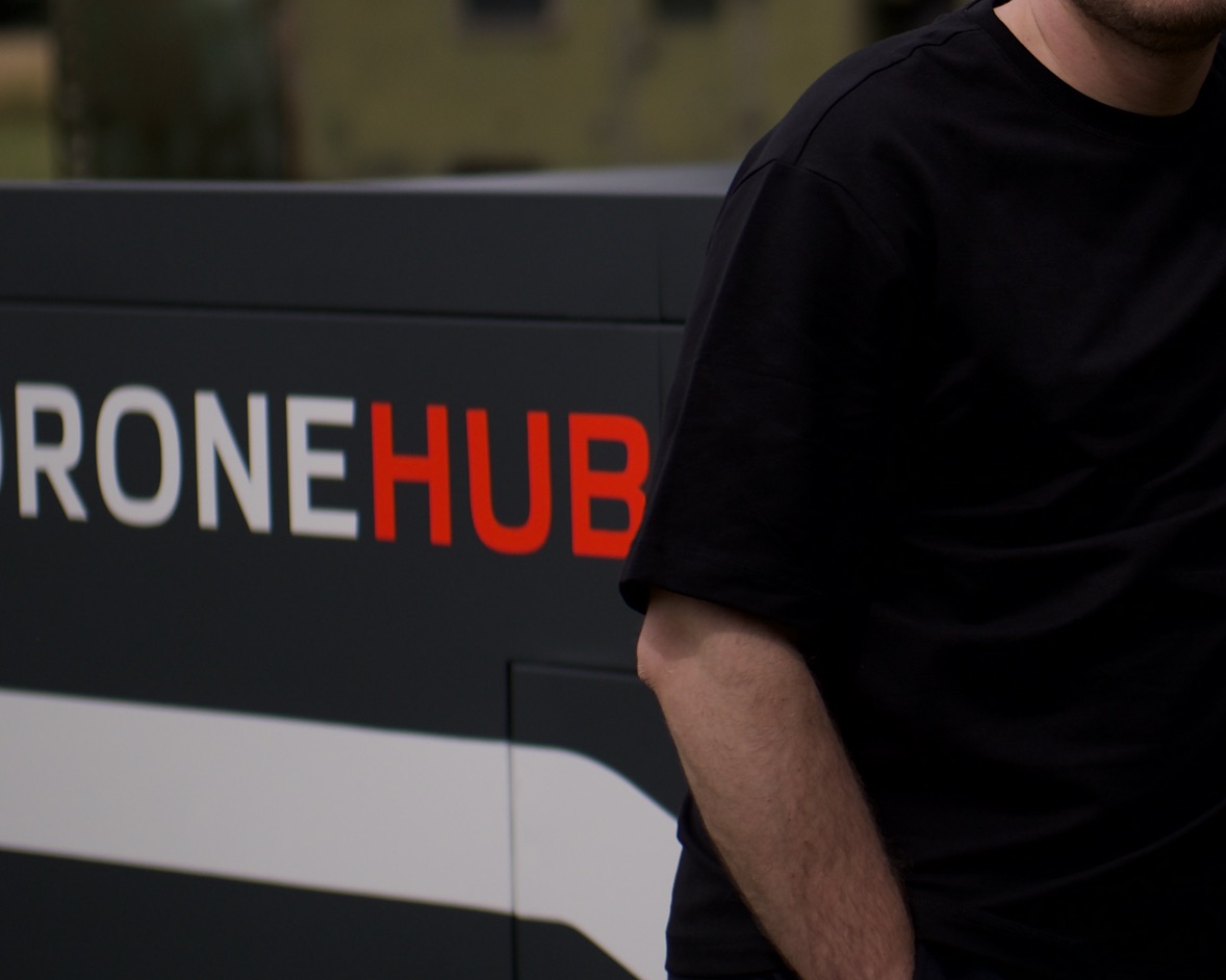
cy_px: 160
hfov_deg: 10.4
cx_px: 1024
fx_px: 6712
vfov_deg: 8.3
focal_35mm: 185
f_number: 1.2
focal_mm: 43
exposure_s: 1/10000
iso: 100
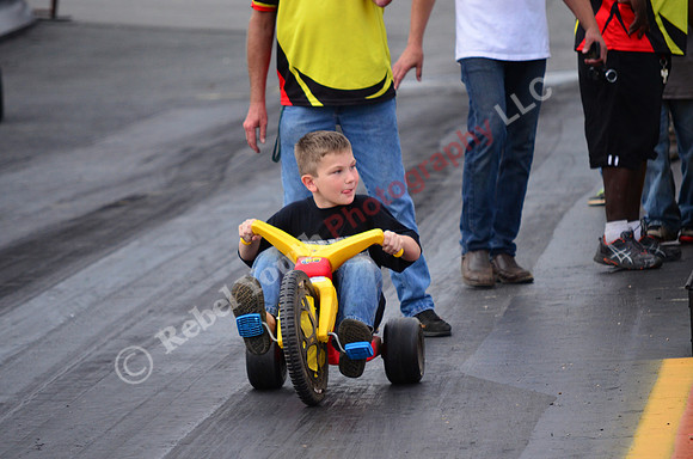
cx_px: 346
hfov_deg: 6.9
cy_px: 230
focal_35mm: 300
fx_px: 5762
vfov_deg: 4.6
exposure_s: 1/1250
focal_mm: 200
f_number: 5.6
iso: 1000
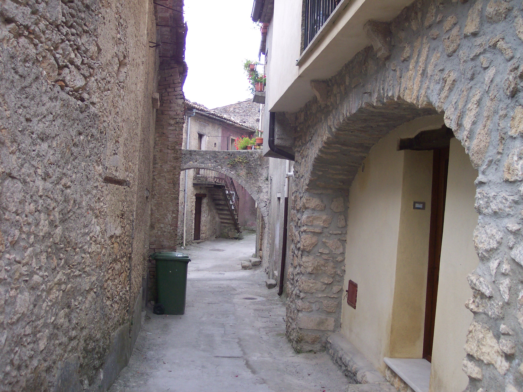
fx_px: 574
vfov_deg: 37.7
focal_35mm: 38
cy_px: 196
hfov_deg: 49.0
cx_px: 262
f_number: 2.8
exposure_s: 1/125
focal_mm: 8
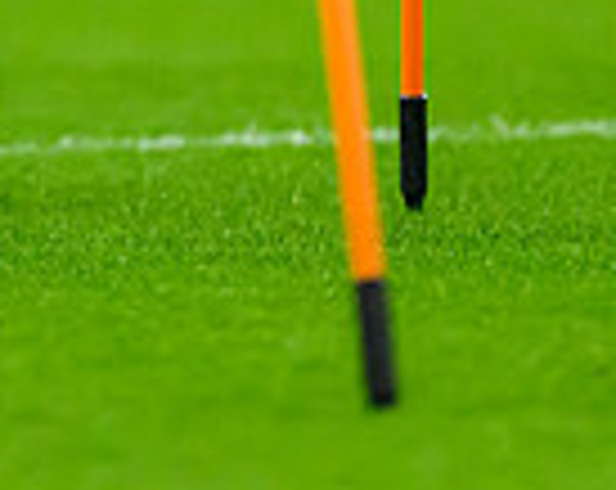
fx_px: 39477
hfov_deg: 0.9
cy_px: -575
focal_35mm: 2170
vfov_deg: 0.7
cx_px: -130
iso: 5000
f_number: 3.2
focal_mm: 400
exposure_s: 1/3200
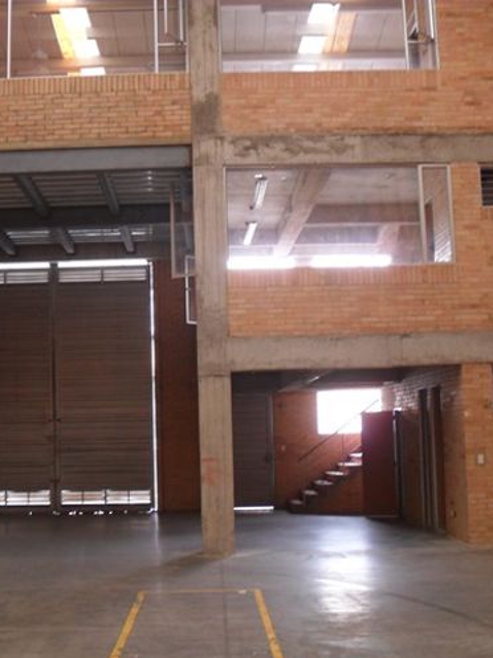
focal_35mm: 47
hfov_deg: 30.8
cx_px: 198
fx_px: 894
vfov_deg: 40.5
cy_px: 330
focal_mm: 6.3
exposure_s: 1/30
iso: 160
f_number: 3
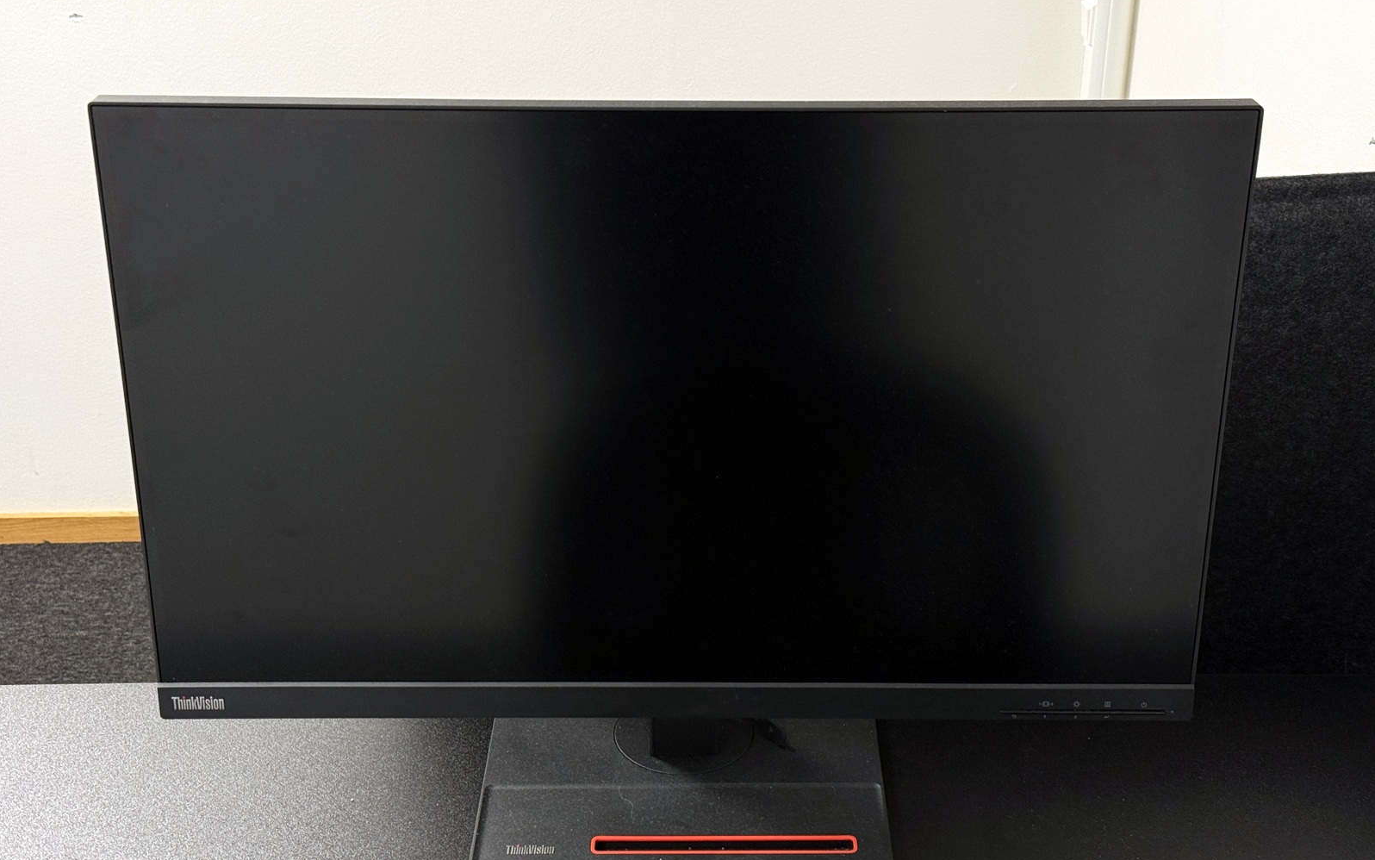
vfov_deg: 25.3
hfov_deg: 39.6
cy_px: 457
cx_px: 688
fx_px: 1911
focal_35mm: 51
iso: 80
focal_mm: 6.76
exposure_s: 1/50
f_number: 1.78
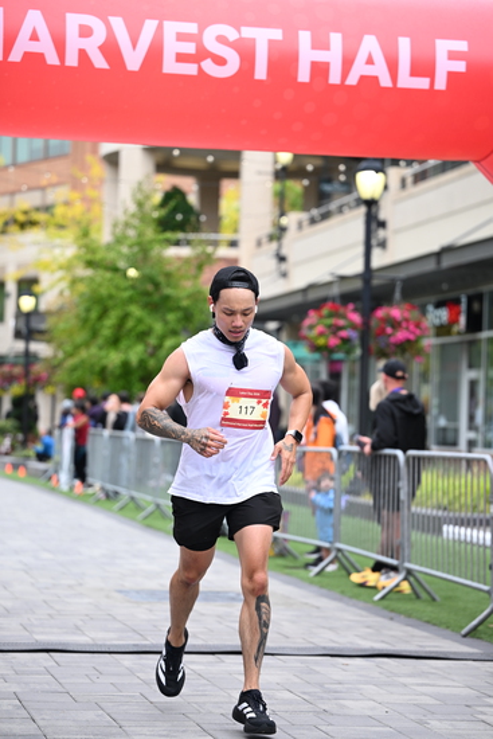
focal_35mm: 93
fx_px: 1909
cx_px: 246
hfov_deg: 14.7
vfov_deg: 21.9
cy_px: 370
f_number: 2.8
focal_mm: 93
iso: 640
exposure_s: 1/1600
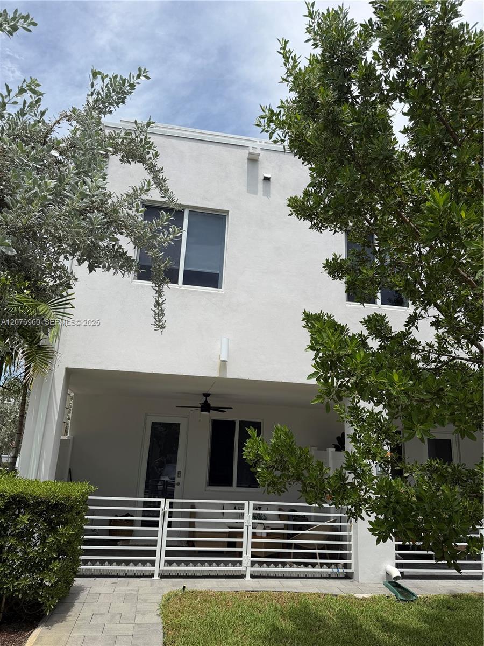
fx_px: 447
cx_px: 242
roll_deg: -3.0
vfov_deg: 71.6
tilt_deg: +16.2
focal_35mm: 24
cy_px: 323
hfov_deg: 56.8
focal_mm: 6.76
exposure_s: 1/5714
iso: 80
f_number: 1.78
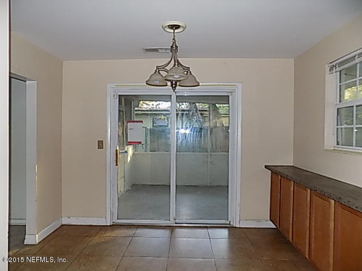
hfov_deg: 73.9
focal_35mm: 23
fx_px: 241
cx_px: 181
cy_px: 136
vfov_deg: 58.9
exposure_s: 1/30
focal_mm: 4
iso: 200
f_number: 3.1
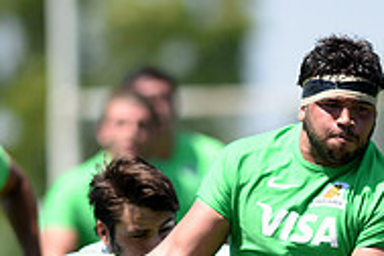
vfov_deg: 1.5
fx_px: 9823
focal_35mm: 921
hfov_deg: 2.2
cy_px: 361
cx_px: 150
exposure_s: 1/2000
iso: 200
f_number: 2.8
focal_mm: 300
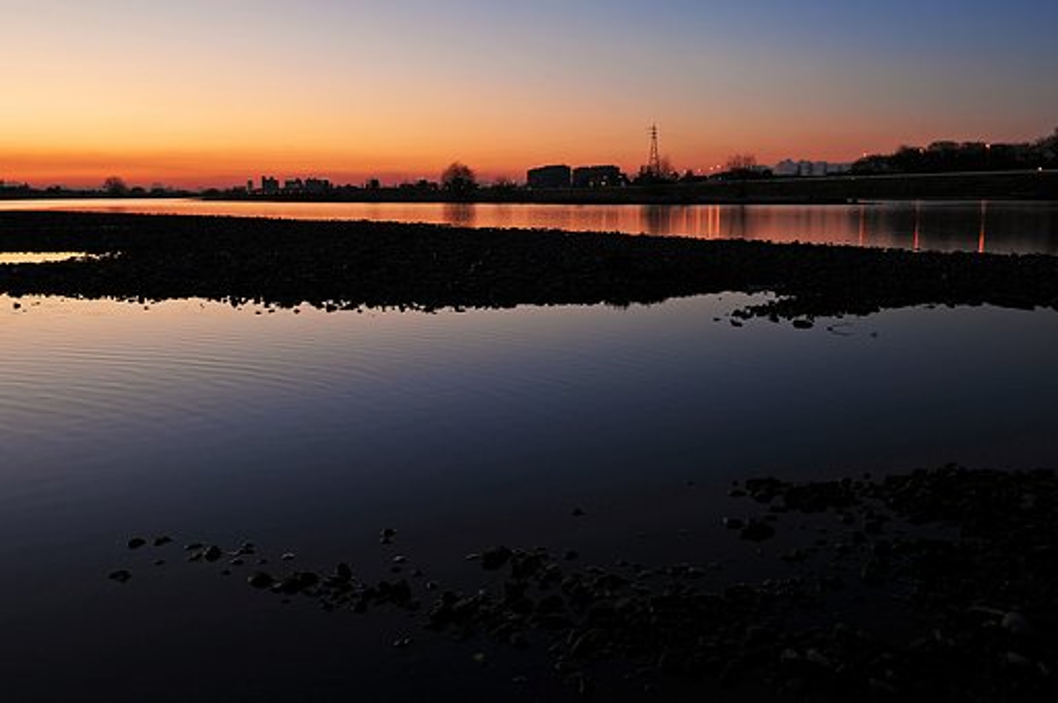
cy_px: 352
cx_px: 529
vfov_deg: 39.9
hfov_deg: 57.3
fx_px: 969
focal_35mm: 33
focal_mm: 22
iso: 200
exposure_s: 1/5
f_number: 8
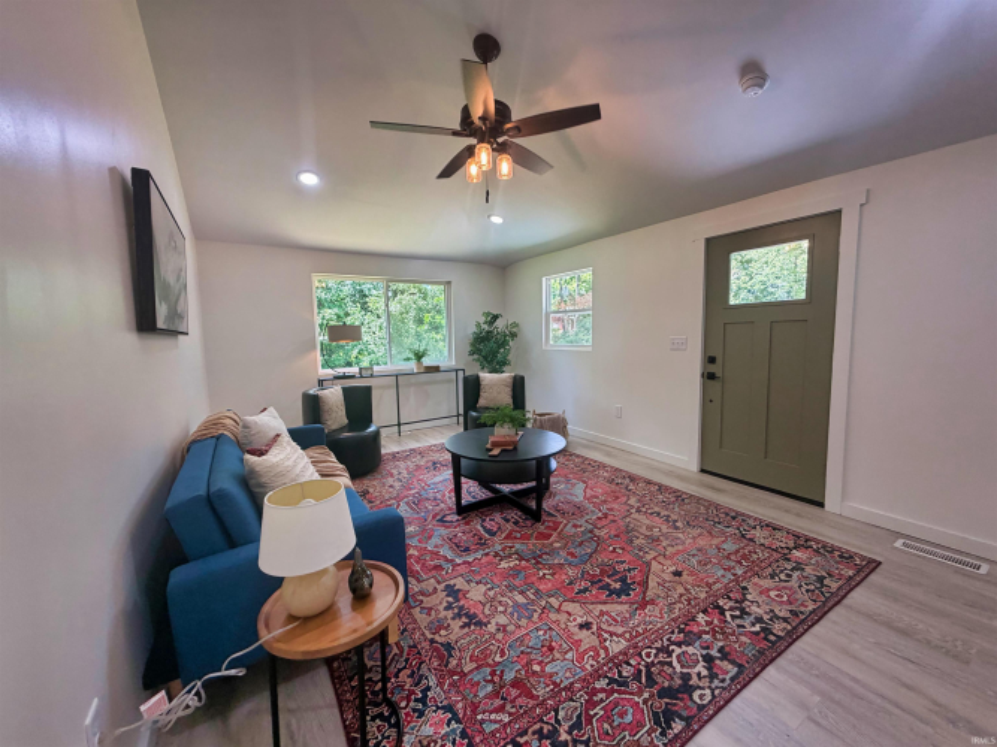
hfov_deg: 102.1
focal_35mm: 14
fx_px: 403
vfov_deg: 85.7
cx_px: 498
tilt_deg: -5.6
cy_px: 374
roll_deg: +2.4
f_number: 2.2
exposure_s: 1/121
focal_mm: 2.22
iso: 125
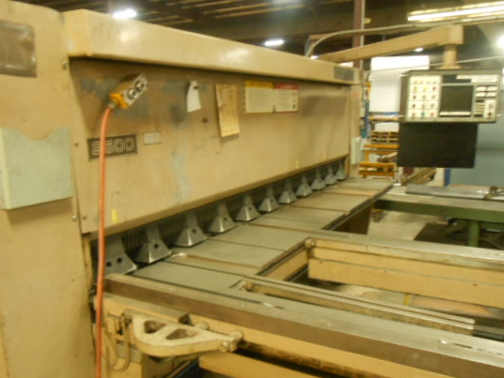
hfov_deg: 58.3
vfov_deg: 45.3
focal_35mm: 31
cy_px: 219
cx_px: 243
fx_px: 451
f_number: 3.5
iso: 400
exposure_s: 1/5
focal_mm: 4.6
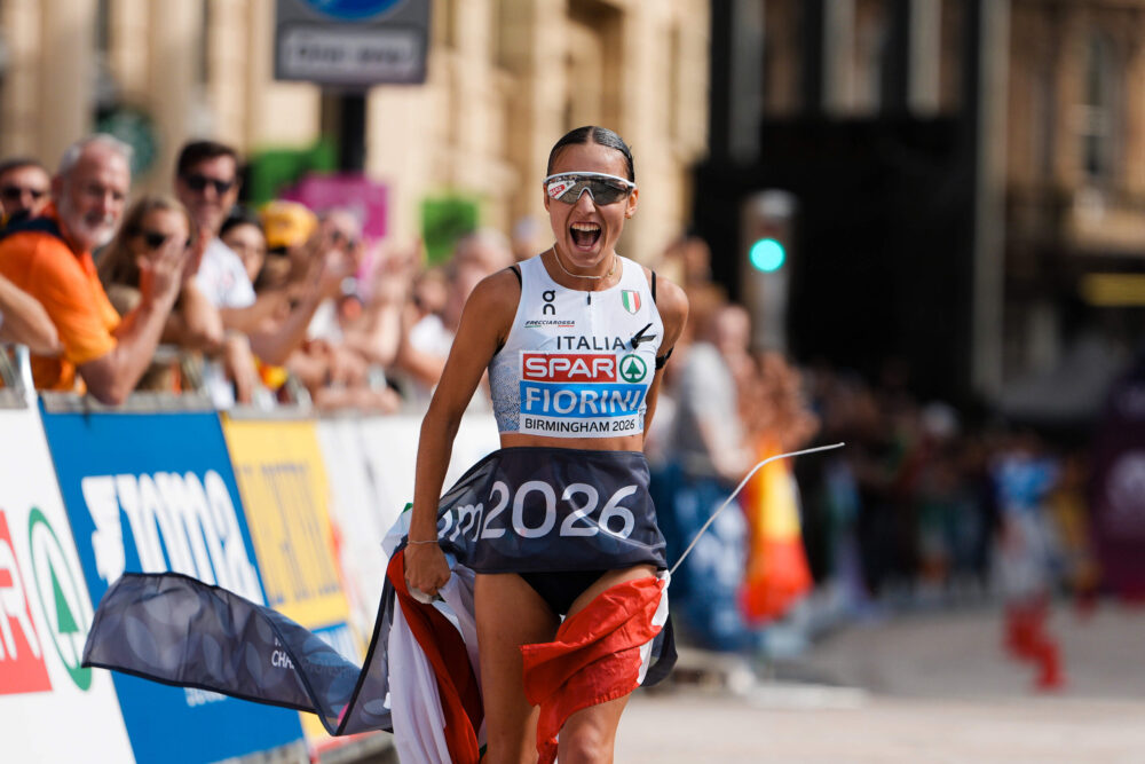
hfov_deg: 13.7
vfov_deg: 9.2
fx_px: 4771
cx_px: 572
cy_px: 382
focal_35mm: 150
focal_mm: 150
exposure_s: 1/2500
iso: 100
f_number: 2
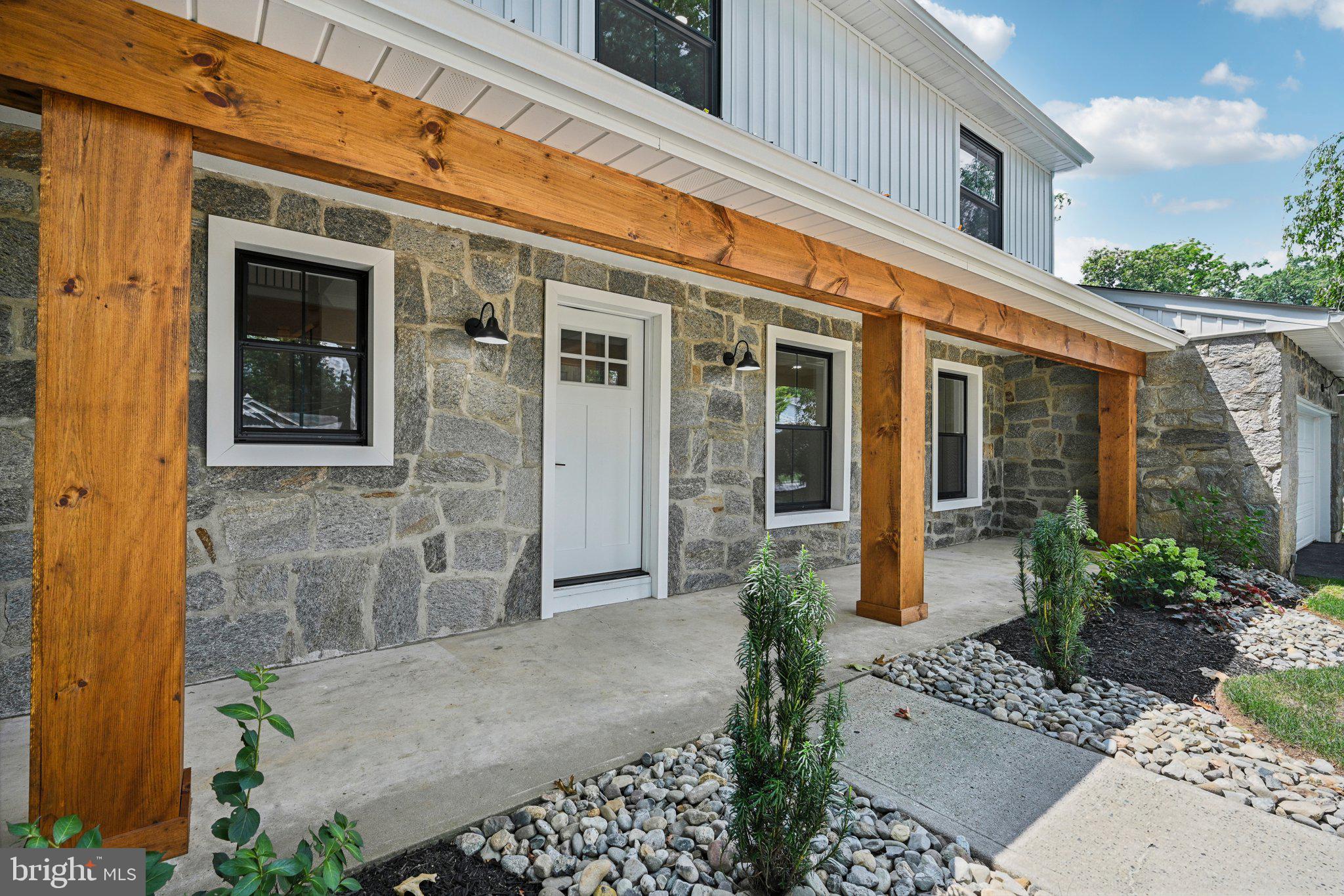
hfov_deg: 96.7
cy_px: 448
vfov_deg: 73.7
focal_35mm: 16
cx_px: 672
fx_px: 597
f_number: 8
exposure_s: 1/80
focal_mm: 16
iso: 400
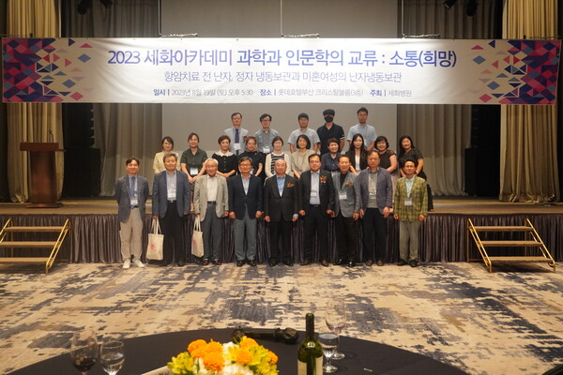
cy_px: 188
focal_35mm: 33
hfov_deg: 57.2
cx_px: 282
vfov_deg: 40.0
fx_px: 516
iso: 2500
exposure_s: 1/160
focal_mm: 22
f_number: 4
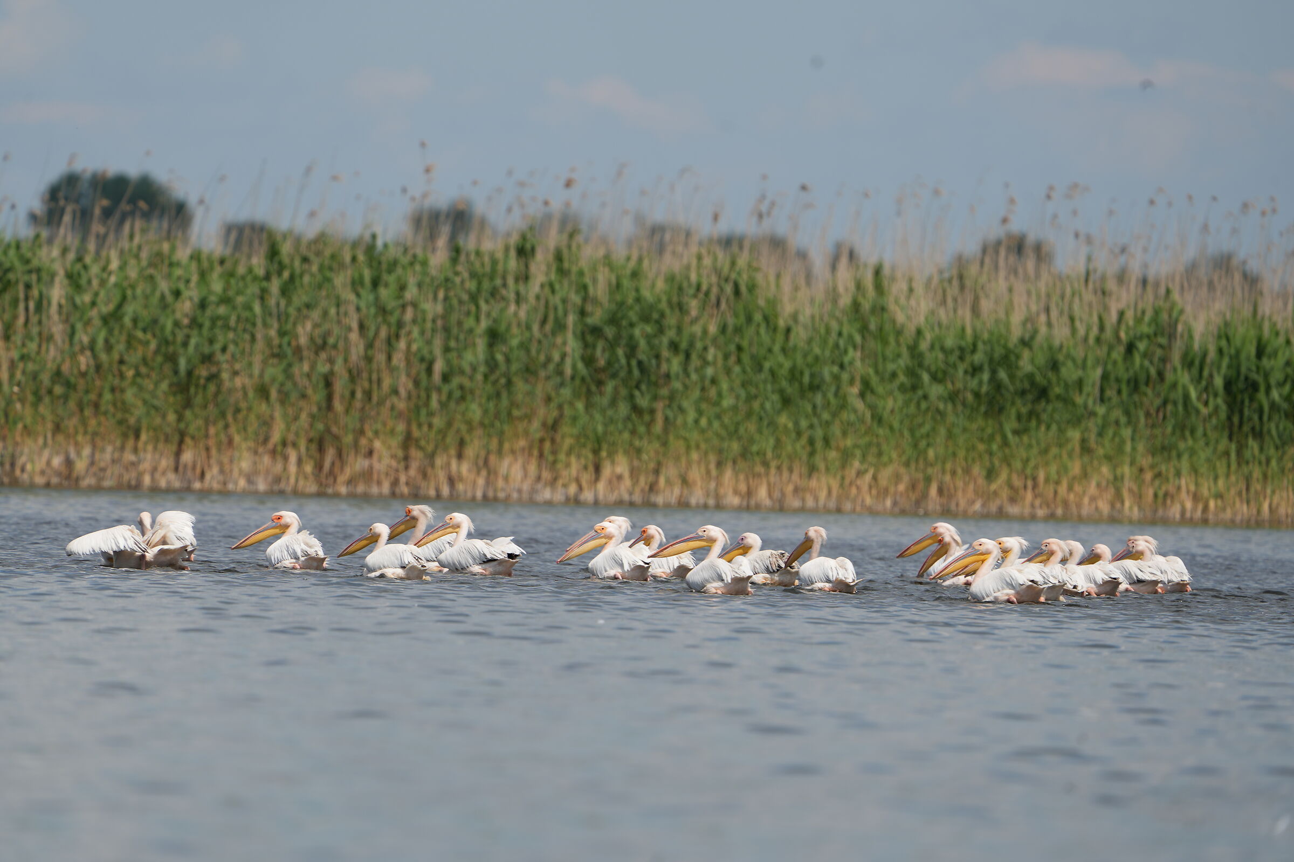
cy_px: 431
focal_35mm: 600
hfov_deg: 3.4
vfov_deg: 2.3
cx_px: 647
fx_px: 21565
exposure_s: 1/500
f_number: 8
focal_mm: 600
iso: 100
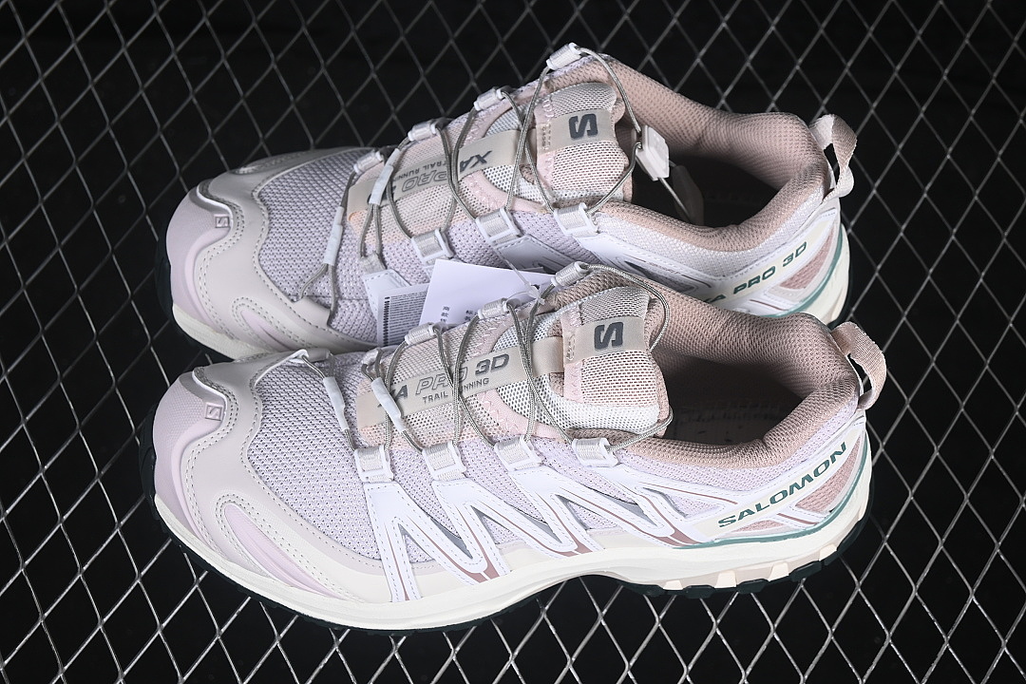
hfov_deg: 27.0
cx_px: 513
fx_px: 2137
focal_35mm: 75
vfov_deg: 18.2
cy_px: 342
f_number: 7.1
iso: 160
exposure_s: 1/80
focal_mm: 50
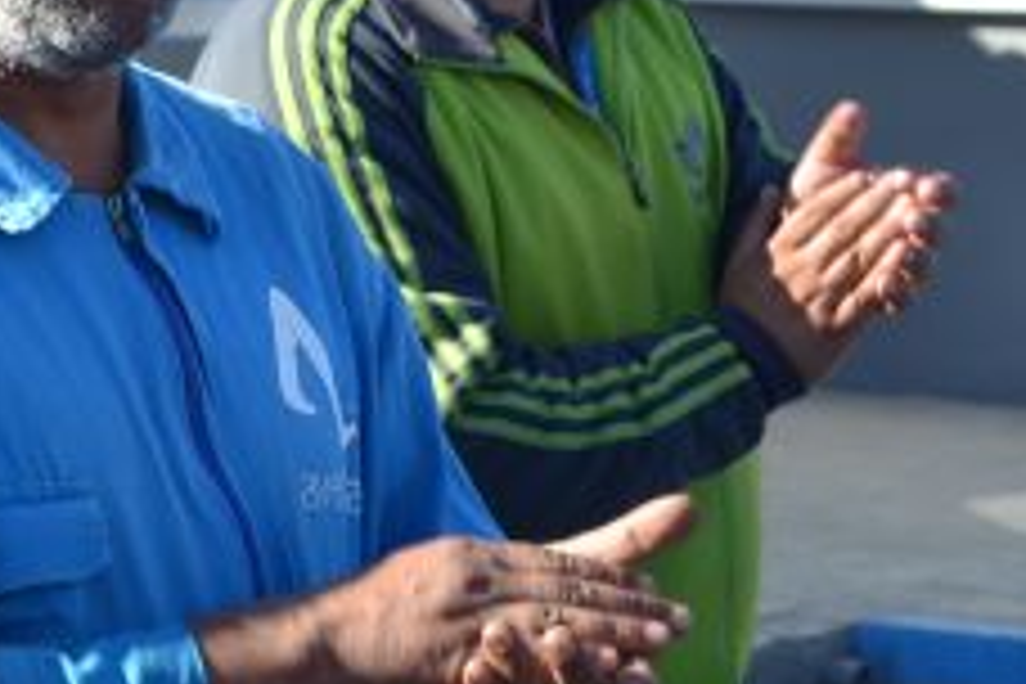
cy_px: 256
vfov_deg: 6.5
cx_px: 112
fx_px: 5985
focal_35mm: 210
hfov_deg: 9.8
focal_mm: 50
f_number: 8
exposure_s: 1/250
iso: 100
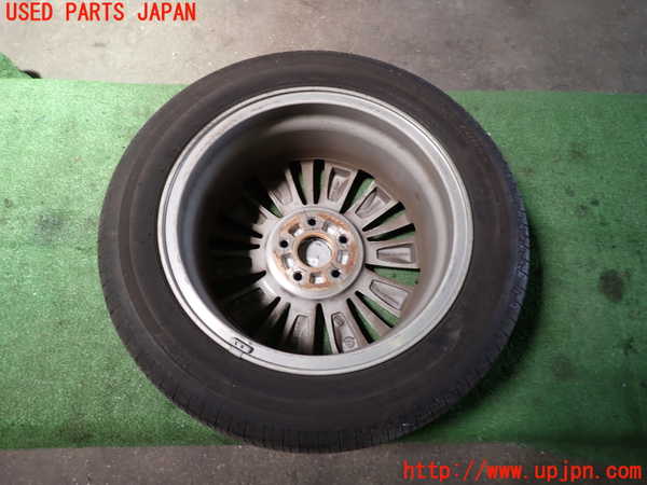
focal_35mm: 25
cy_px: 242
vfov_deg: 54.9
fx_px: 467
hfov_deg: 69.4
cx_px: 324
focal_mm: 4.5
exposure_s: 1/60
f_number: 2
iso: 100
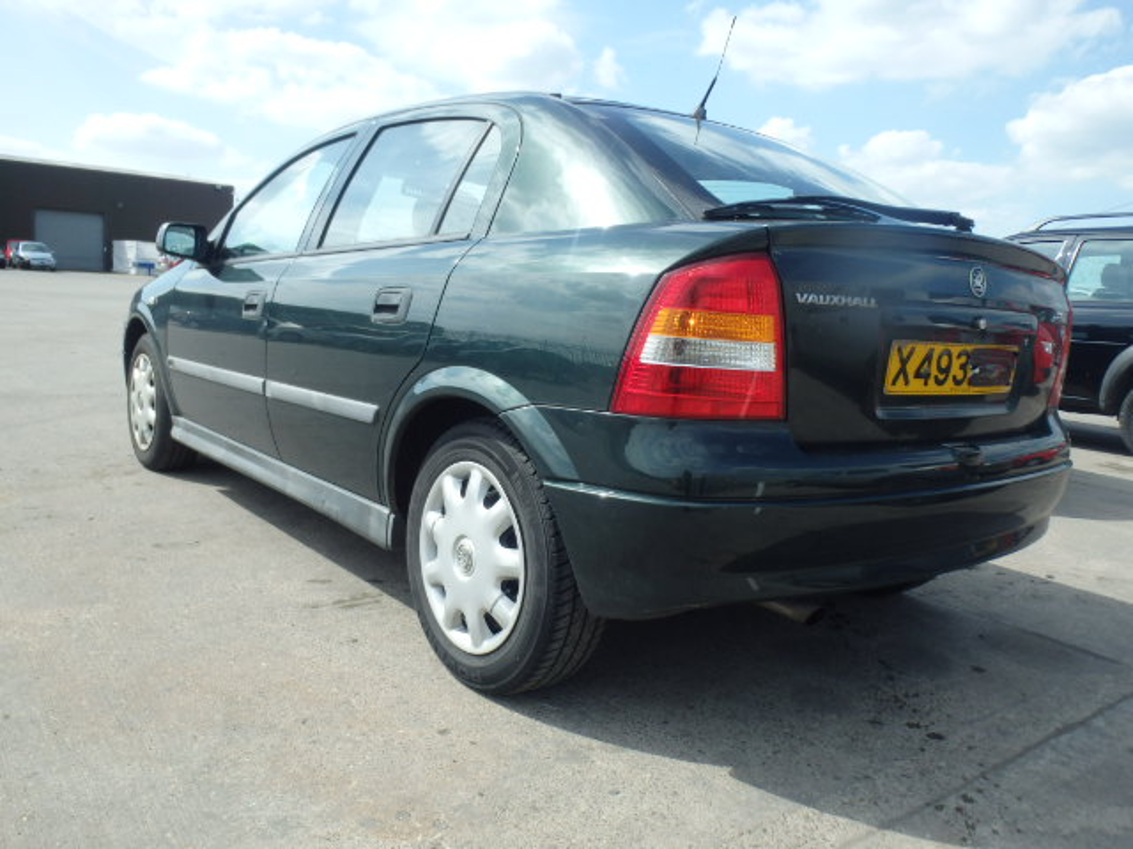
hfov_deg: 63.4
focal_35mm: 28
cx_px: 566
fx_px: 916
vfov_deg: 49.7
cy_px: 424
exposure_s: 1/500
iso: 125
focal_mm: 5
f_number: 3.9
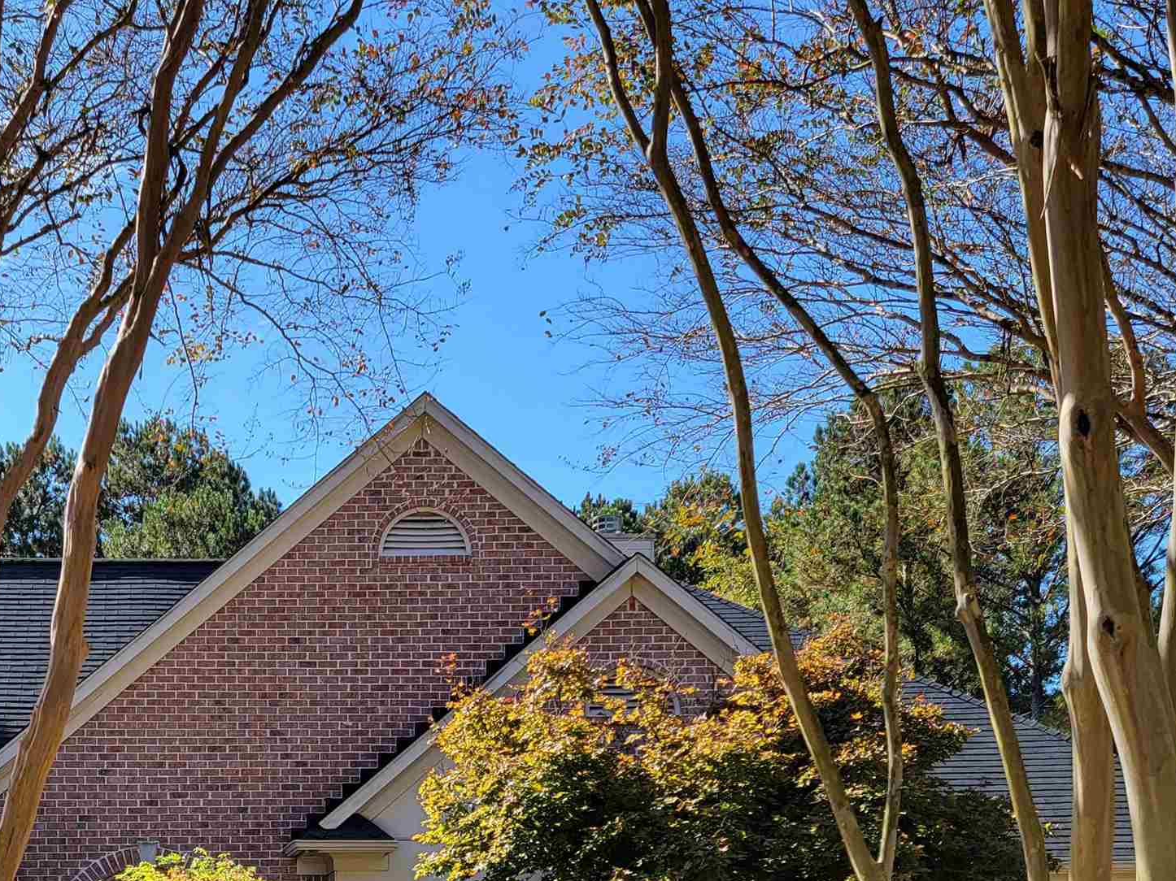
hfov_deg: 36.1
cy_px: 909
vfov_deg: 26.8
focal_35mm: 51
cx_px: 212
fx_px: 1732
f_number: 1.8
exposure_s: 1/335
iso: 16
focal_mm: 6.7
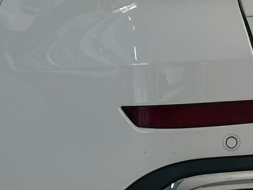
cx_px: 239
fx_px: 2259
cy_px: -151
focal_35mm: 309
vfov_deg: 4.8
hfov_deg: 6.4
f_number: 1.78
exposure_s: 1/276
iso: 64
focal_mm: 6.86
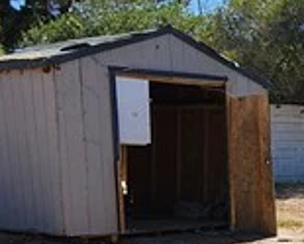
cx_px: 433
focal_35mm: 84
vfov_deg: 17.5
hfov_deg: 20.1
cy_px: 287
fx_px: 756
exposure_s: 1/2365
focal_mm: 2.2
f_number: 2.2
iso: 50
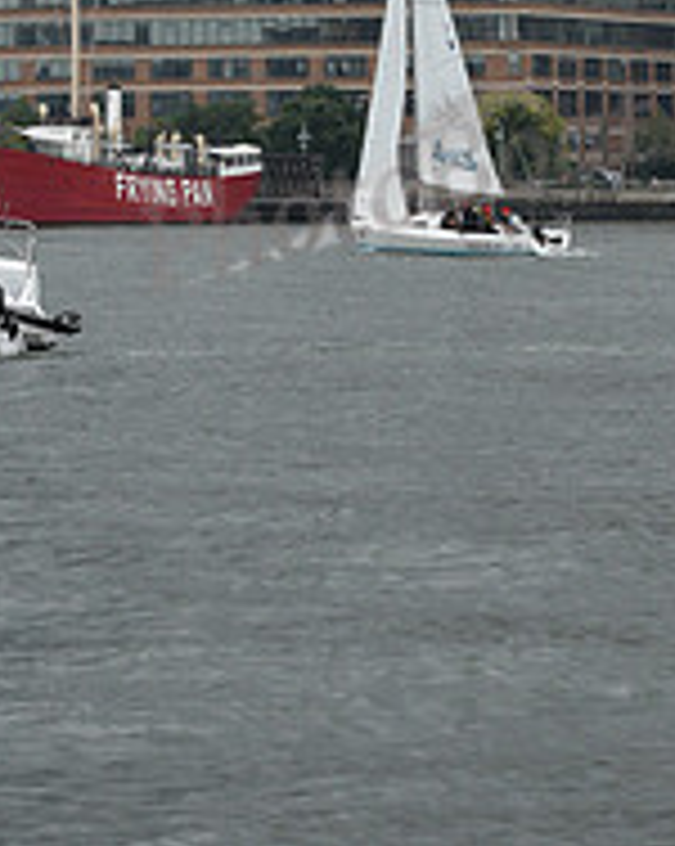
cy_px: -450
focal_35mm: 226
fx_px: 5653
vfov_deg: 8.4
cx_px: -92
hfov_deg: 6.8
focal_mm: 78
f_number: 8
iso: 400
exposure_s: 1/800
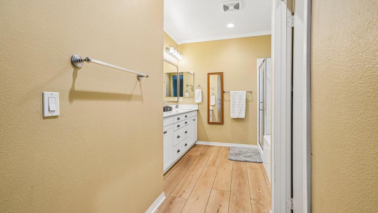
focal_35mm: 17
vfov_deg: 63.9
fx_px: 170
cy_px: 103
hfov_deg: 95.9
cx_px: 189
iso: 640
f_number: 8
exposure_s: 1/30
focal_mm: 16
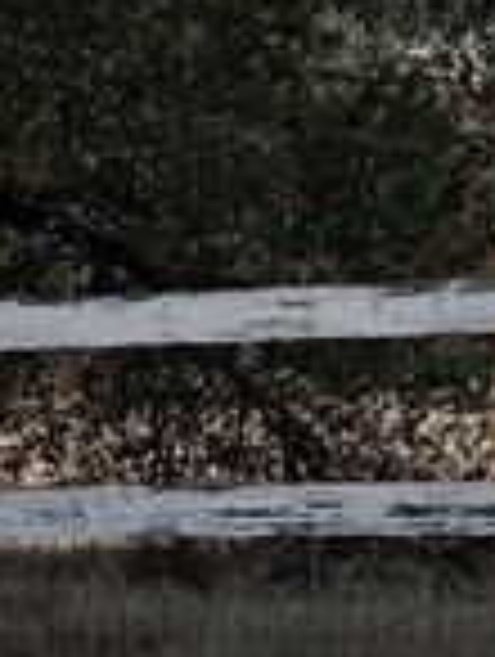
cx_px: -1026
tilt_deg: -10.4
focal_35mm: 168
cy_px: 914
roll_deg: -1.2
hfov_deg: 7.7
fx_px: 3194
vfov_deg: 11.4
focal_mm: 6.86
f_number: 1.78
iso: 80
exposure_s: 1/4184
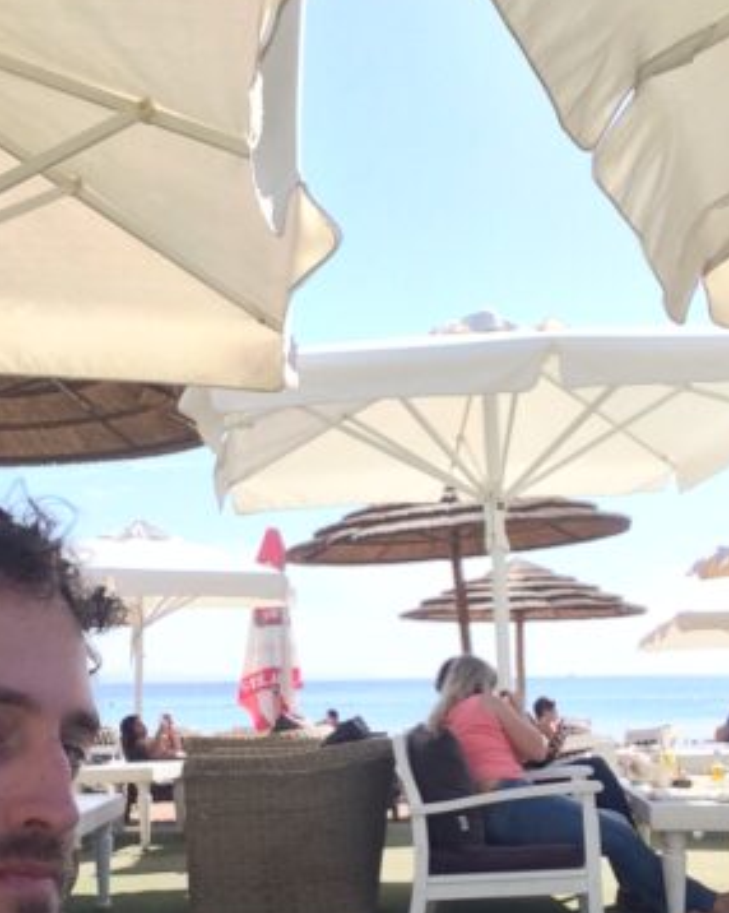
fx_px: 1296
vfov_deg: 38.4
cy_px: 603
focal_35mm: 48
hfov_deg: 31.2
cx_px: 245
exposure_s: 1/534
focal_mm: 2.15
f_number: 2.4
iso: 50
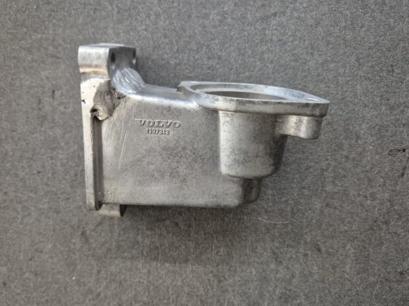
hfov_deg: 67.1
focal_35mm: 26
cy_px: 152
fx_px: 307
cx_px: 183
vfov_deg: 53.0
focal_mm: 5.4
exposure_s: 1/100
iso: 1250
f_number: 1.8
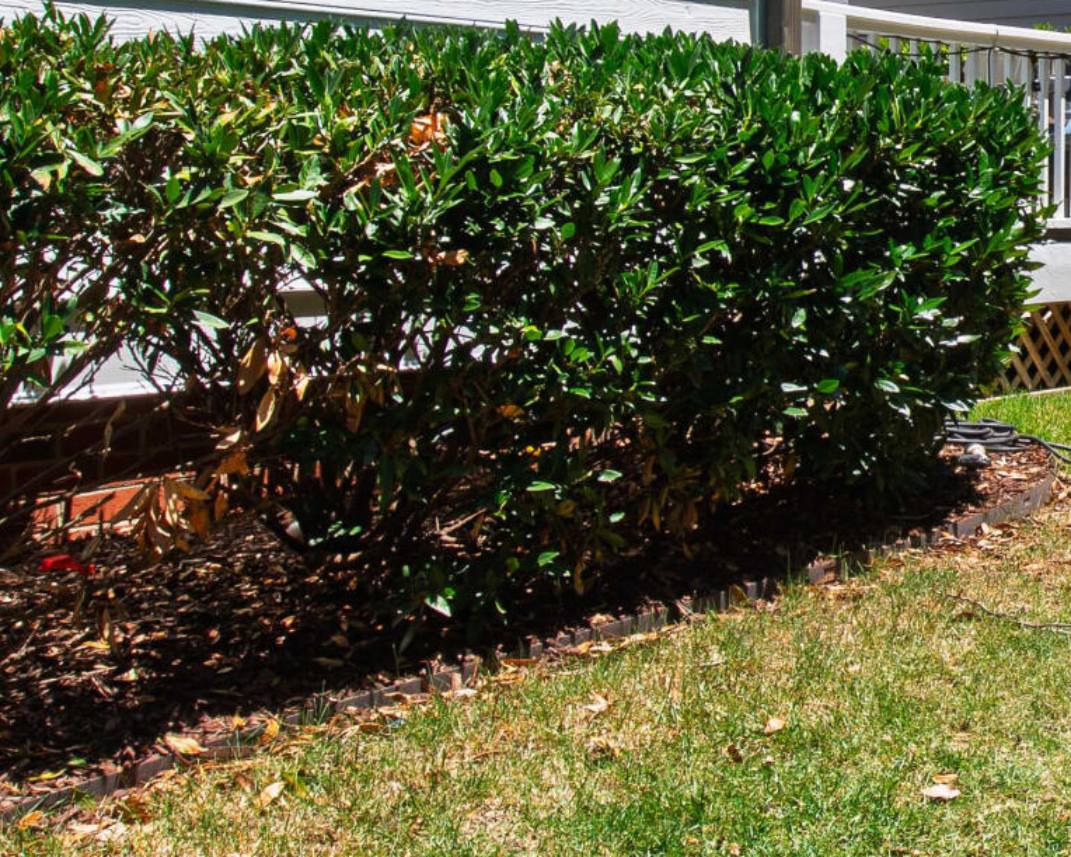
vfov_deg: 24.5
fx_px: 1928
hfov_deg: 27.9
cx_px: 1215
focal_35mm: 61
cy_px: 116
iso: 100
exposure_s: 1/100
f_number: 8
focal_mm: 11
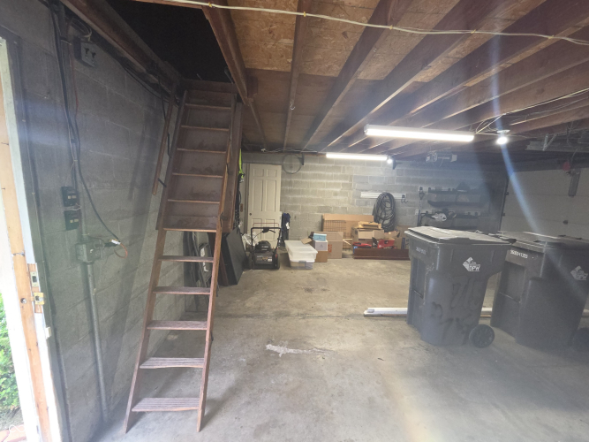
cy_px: 221
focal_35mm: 13
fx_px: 221
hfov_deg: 106.2
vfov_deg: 89.9
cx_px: 294
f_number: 2.2
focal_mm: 2.2
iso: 200
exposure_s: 1/60
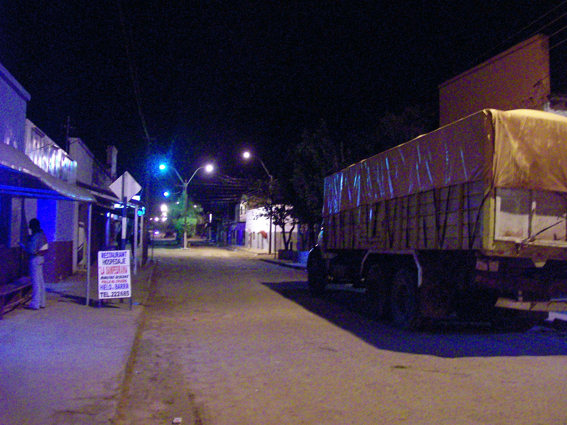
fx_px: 590
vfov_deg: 39.7
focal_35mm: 36
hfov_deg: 51.4
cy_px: 212
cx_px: 284
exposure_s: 1/8
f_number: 2.7
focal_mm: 6
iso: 160
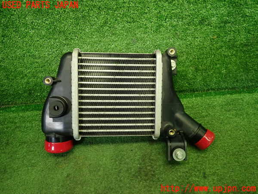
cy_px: 97
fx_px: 186
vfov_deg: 54.9
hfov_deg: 69.4
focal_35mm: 25
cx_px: 129
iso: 200
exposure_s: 1/50
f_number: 2
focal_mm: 4.5
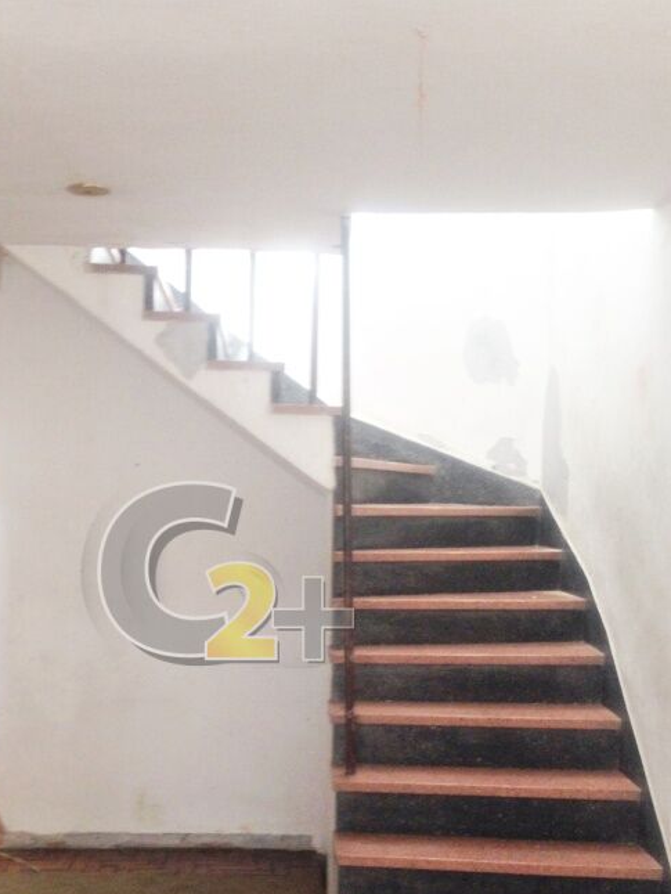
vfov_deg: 36.5
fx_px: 1343
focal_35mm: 52
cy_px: 574
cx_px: 219
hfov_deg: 27.9
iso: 80
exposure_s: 1/20
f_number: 2.4
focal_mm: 4.28
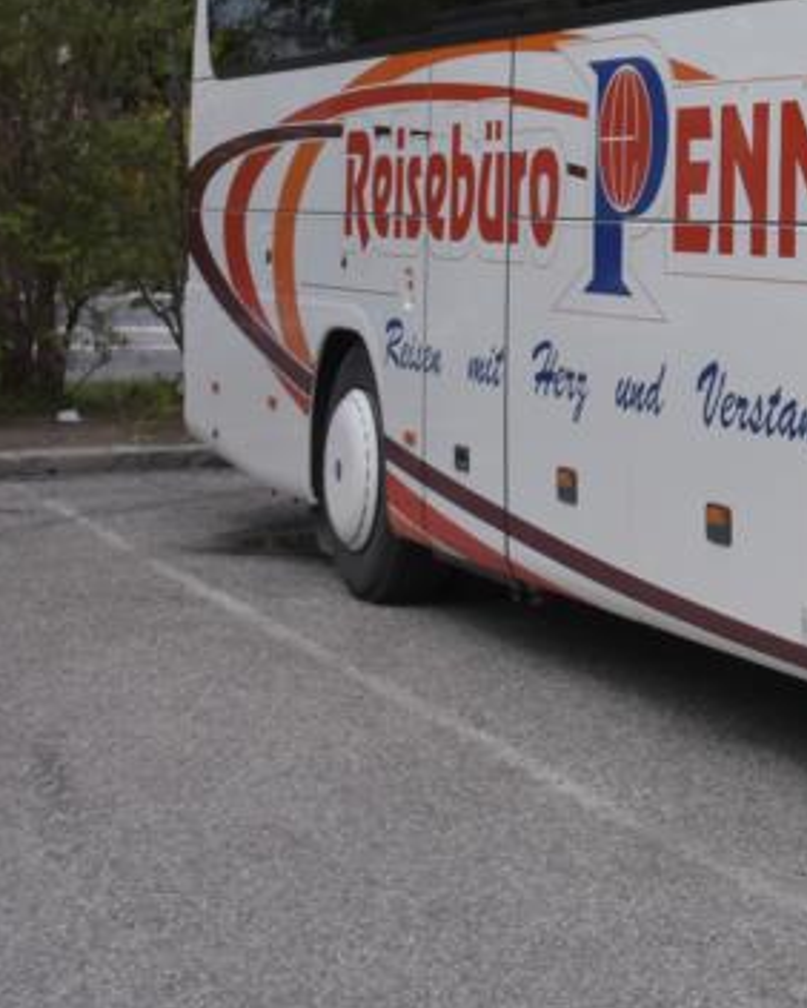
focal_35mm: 92
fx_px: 2744
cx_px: 1392
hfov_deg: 14.9
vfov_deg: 20.2
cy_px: 29
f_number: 5
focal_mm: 20
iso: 800
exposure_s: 1/4000
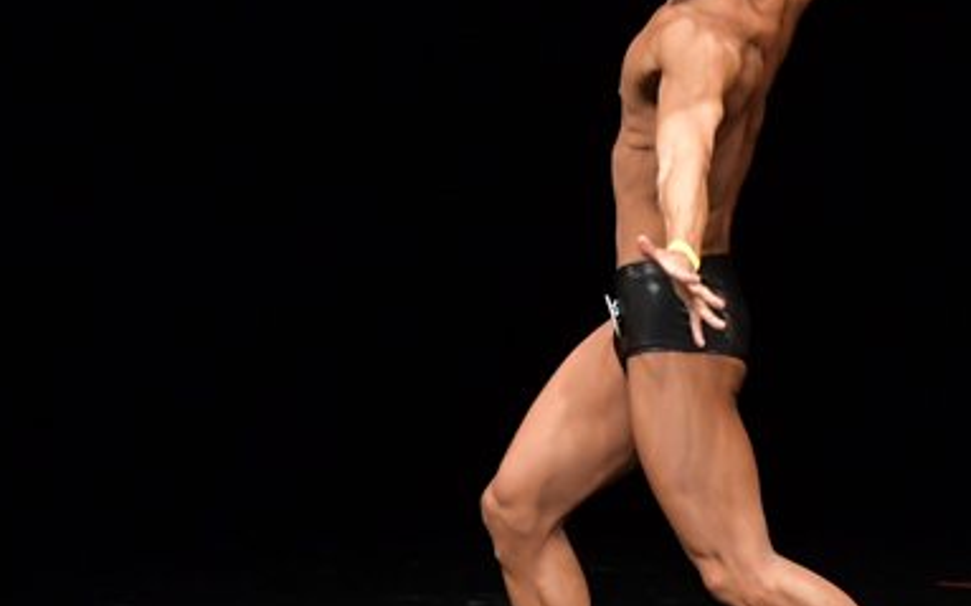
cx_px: 833
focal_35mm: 526
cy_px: 271
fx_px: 13913
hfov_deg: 4.0
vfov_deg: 2.5
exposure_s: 1/400
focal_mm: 170
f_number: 5.6
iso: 4000
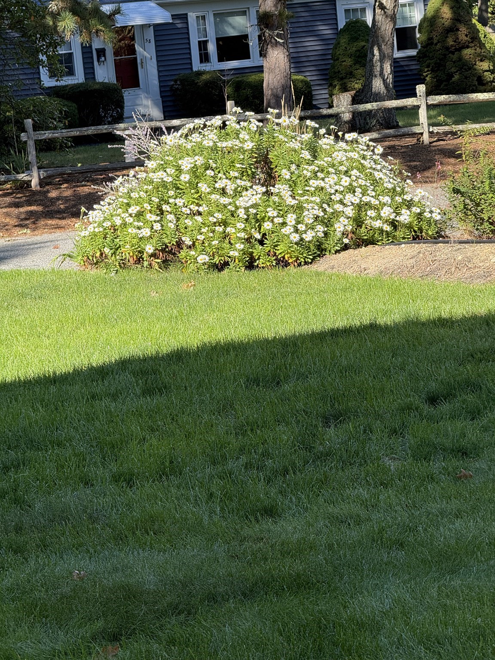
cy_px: 330
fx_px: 2288
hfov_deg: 12.3
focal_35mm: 120
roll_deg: +4.7
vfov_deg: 16.4
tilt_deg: -5.5
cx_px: 248
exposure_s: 1/402
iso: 50
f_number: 2.8
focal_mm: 15.66
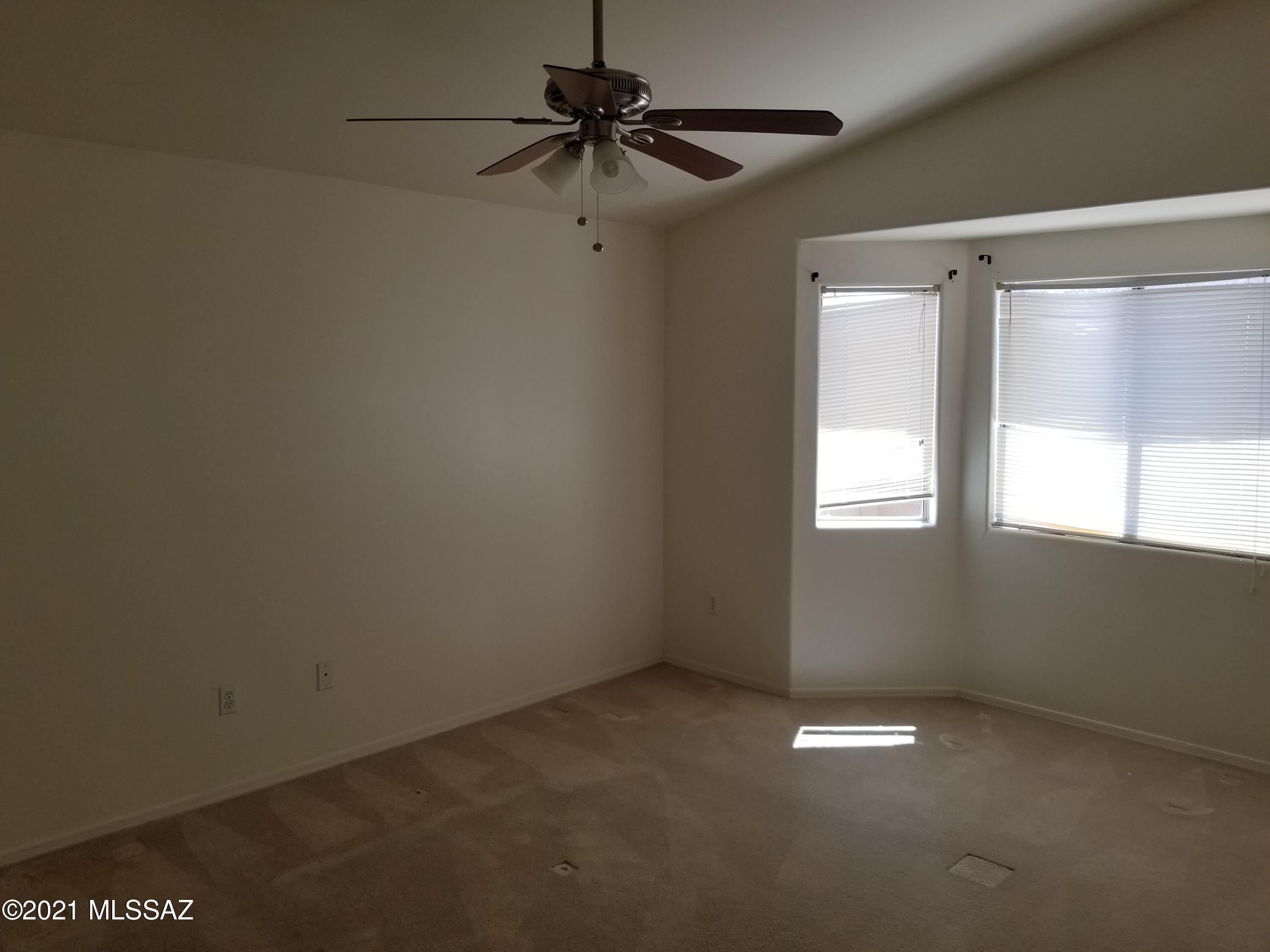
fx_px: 954
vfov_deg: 53.1
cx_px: 635
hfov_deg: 67.3
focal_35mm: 26
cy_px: 476
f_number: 1.7
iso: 50
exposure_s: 1/154
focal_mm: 4.25
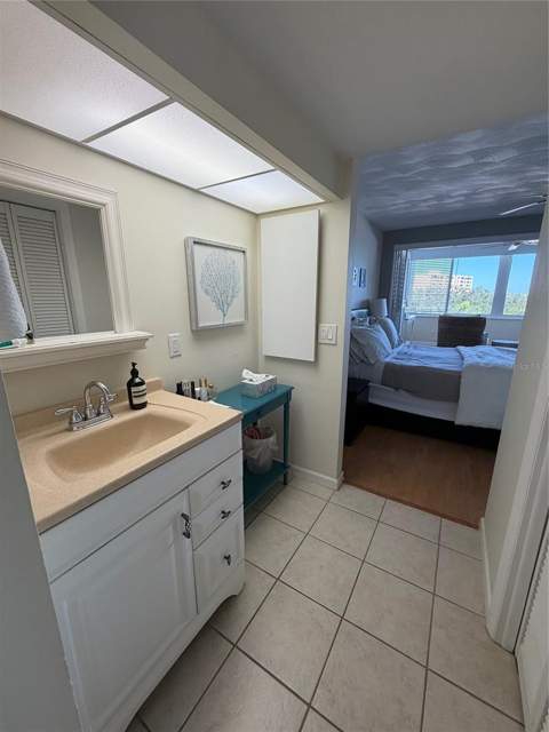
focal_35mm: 14
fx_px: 296
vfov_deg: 102.1
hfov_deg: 85.7
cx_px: 274
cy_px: 366
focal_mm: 2.22
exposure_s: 1/120
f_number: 2.2
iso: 125
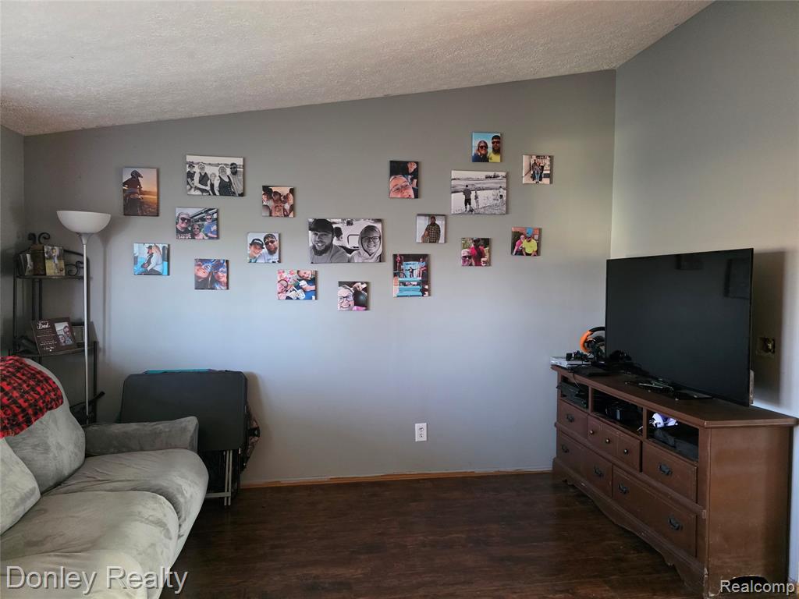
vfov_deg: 58.9
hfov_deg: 73.9
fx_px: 531
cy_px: 300
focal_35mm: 23
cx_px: 400
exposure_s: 1/120
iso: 2000
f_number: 1.7
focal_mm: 6.3
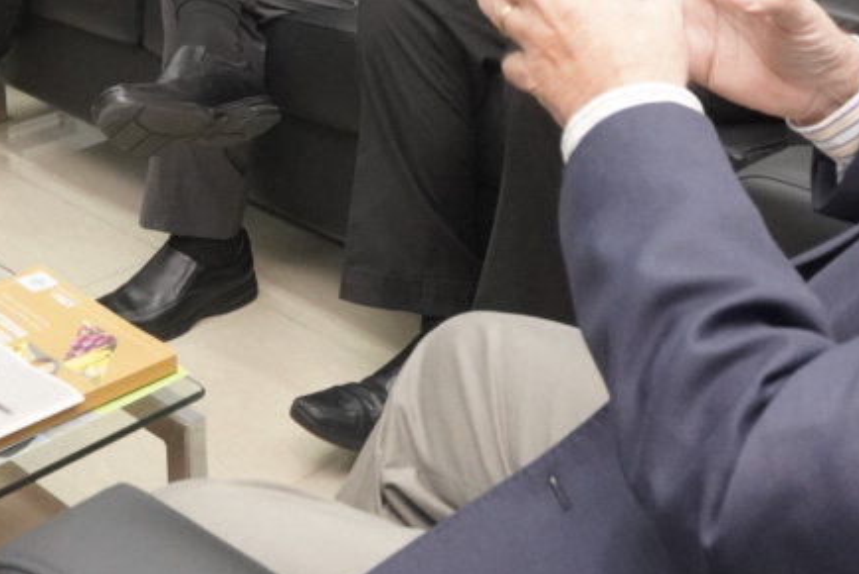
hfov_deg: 30.1
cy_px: -121
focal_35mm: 67
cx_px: 449
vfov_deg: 19.2
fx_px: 1600
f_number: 6.7
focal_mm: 18
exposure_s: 1/125
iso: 5000
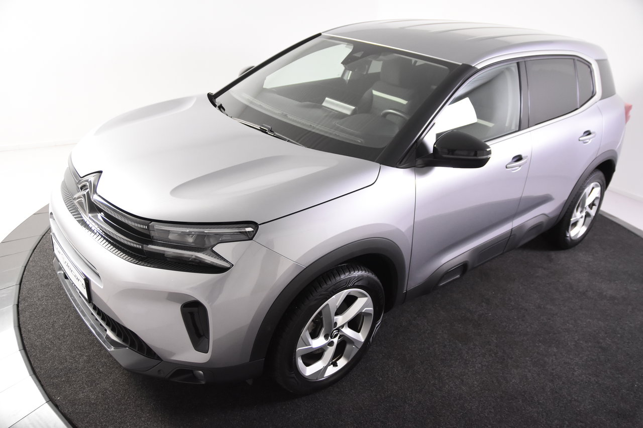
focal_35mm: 30
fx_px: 536
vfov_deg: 43.6
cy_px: 214
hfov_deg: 61.9
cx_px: 322
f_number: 2.8
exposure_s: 1/60
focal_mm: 20
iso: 1600
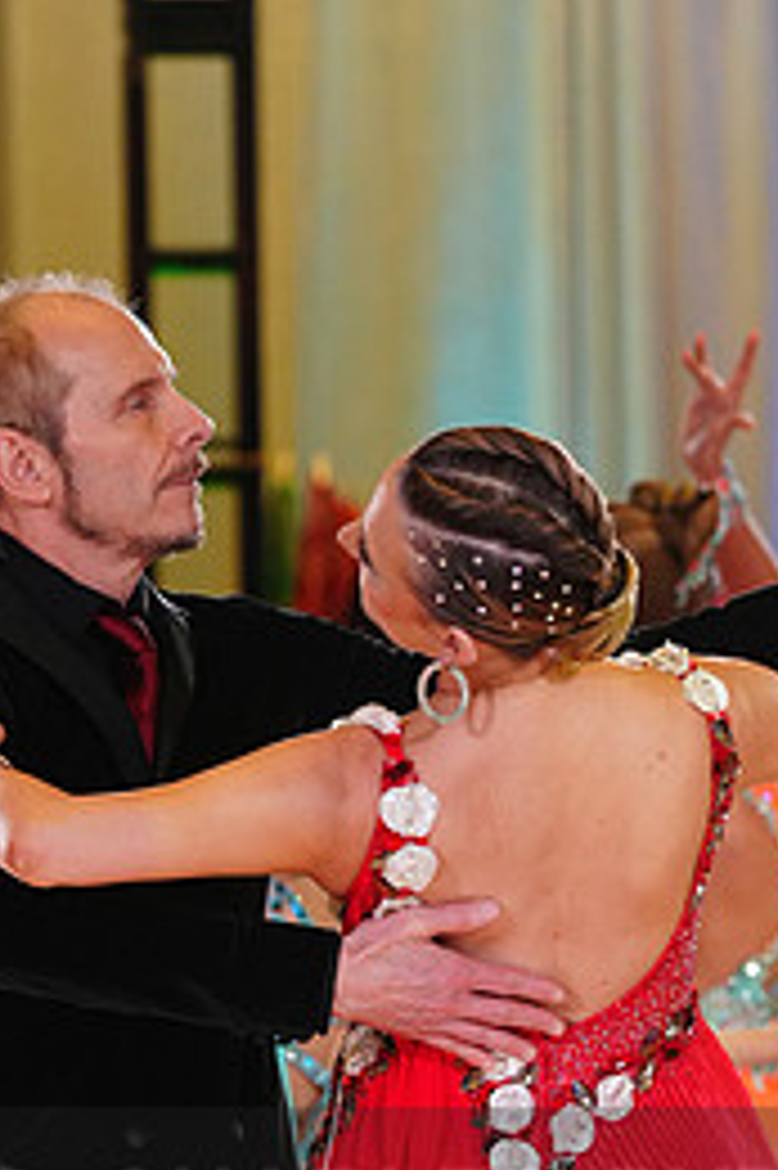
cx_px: 380
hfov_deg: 5.0
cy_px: 1260
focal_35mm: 277
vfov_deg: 7.4
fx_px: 8991
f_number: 4
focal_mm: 124
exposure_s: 1/400
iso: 2000
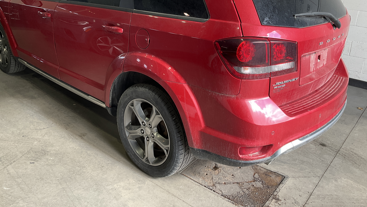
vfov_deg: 34.4
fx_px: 331
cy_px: 71
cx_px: 176
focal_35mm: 34
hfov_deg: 58.0
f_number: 1.8
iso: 40
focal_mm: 3
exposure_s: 1/122
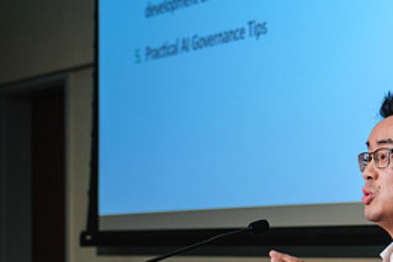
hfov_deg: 15.8
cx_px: 386
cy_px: 166
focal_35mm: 127
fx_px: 1386
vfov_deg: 10.8
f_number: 2.8
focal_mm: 33.2
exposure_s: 1/60
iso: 1000
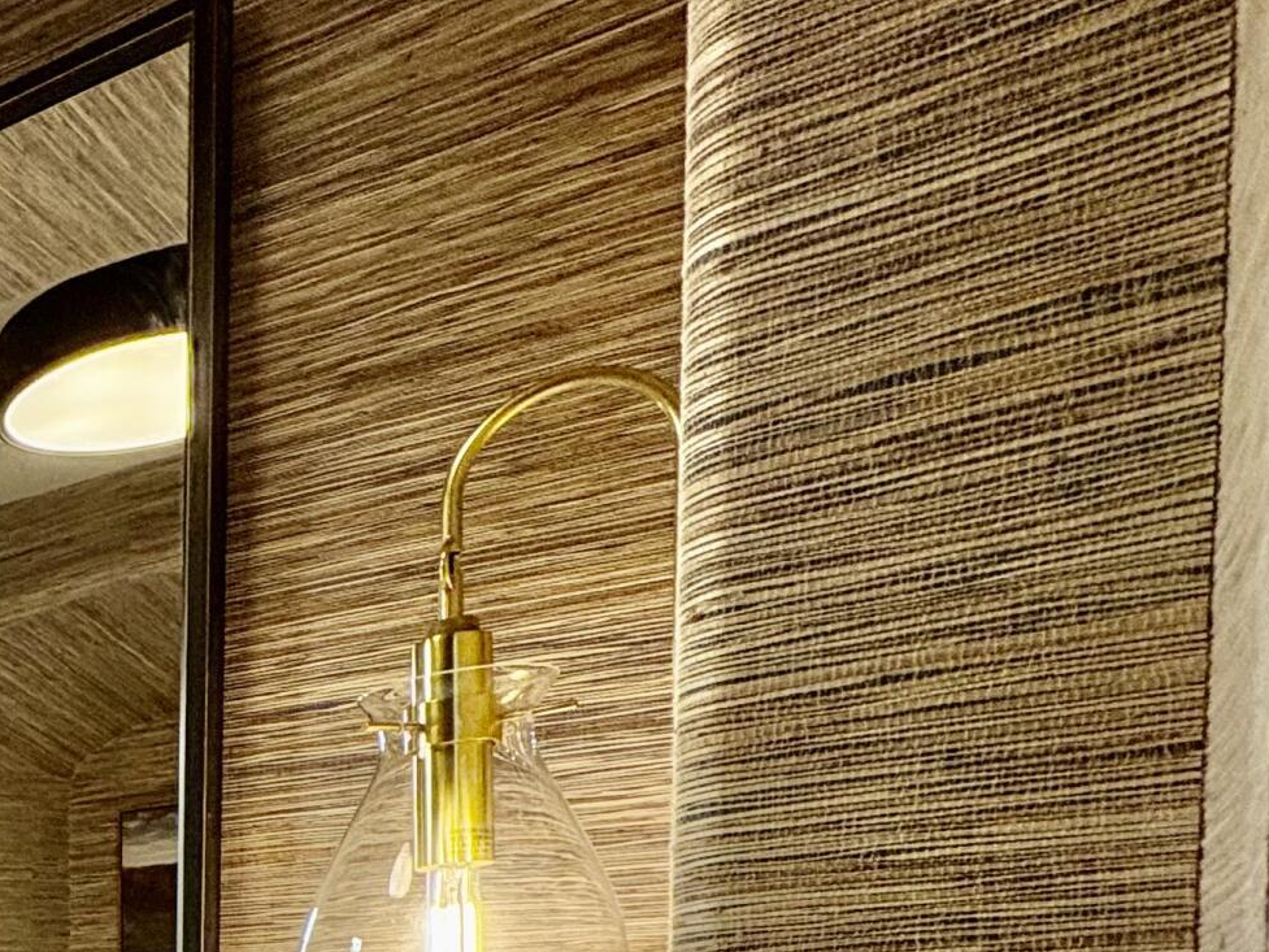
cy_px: 1191
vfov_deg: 28.5
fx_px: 1577
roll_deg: +0.5
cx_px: -610
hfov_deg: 28.8
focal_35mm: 43
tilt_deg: -2.8
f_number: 2.2
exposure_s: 1/60
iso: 250
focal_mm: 2.22
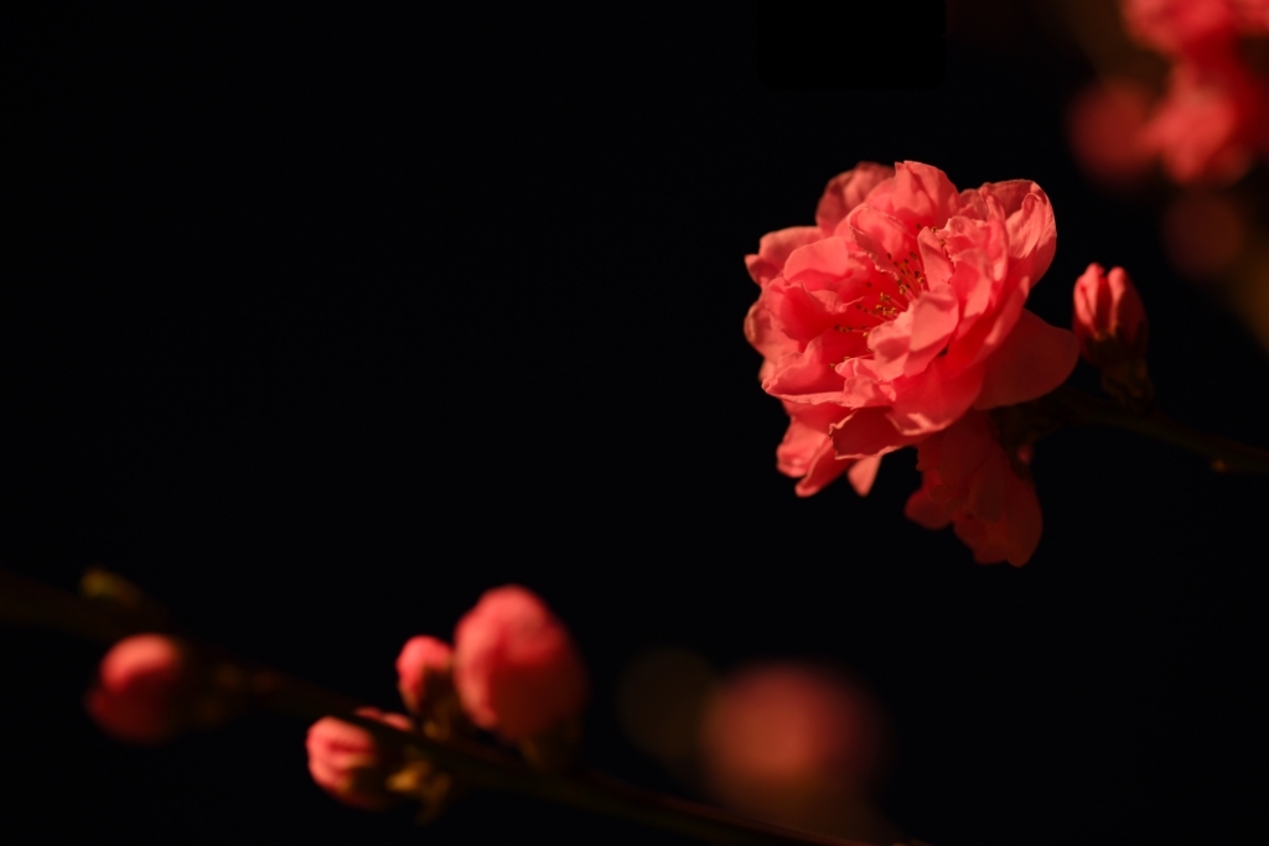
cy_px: 423
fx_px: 3525
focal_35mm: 100
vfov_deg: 13.7
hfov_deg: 20.4
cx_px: 634
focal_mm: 100
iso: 250
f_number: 3.5
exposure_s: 1/1.3
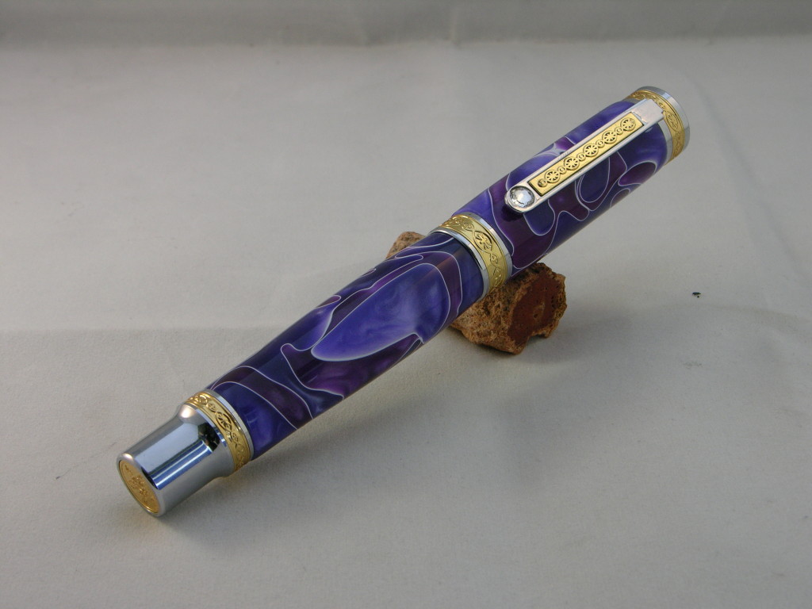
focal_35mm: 70
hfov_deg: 27.8
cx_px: 406
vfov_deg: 21.0
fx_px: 1642
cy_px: 304
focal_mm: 17.8
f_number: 7.4
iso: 100
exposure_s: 1/15
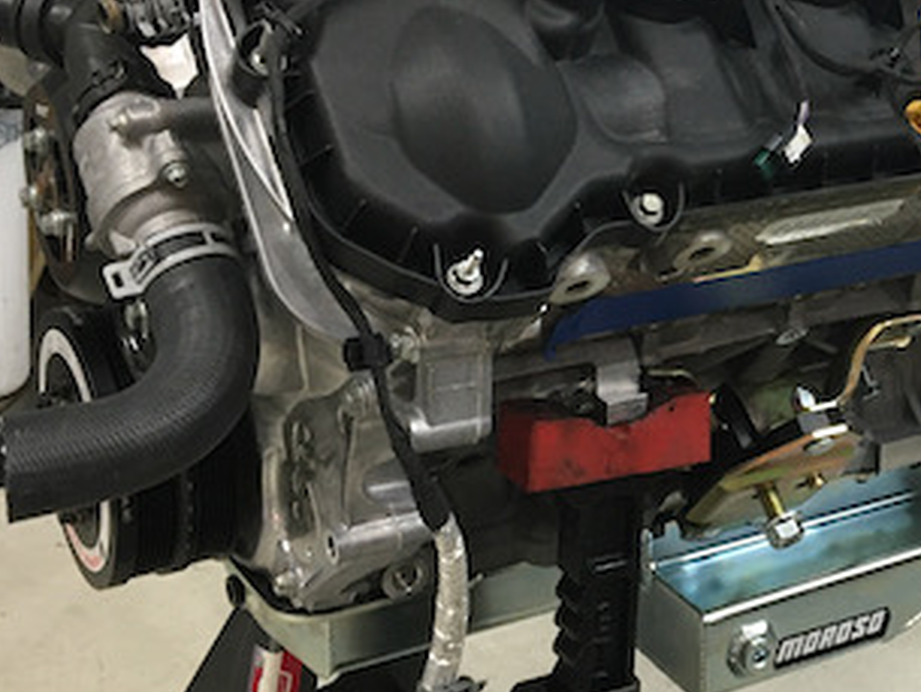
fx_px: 1943
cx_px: 918
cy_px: 218
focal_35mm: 73
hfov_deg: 25.4
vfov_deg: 20.1
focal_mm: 4.15
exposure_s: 1/30
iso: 100
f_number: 2.2
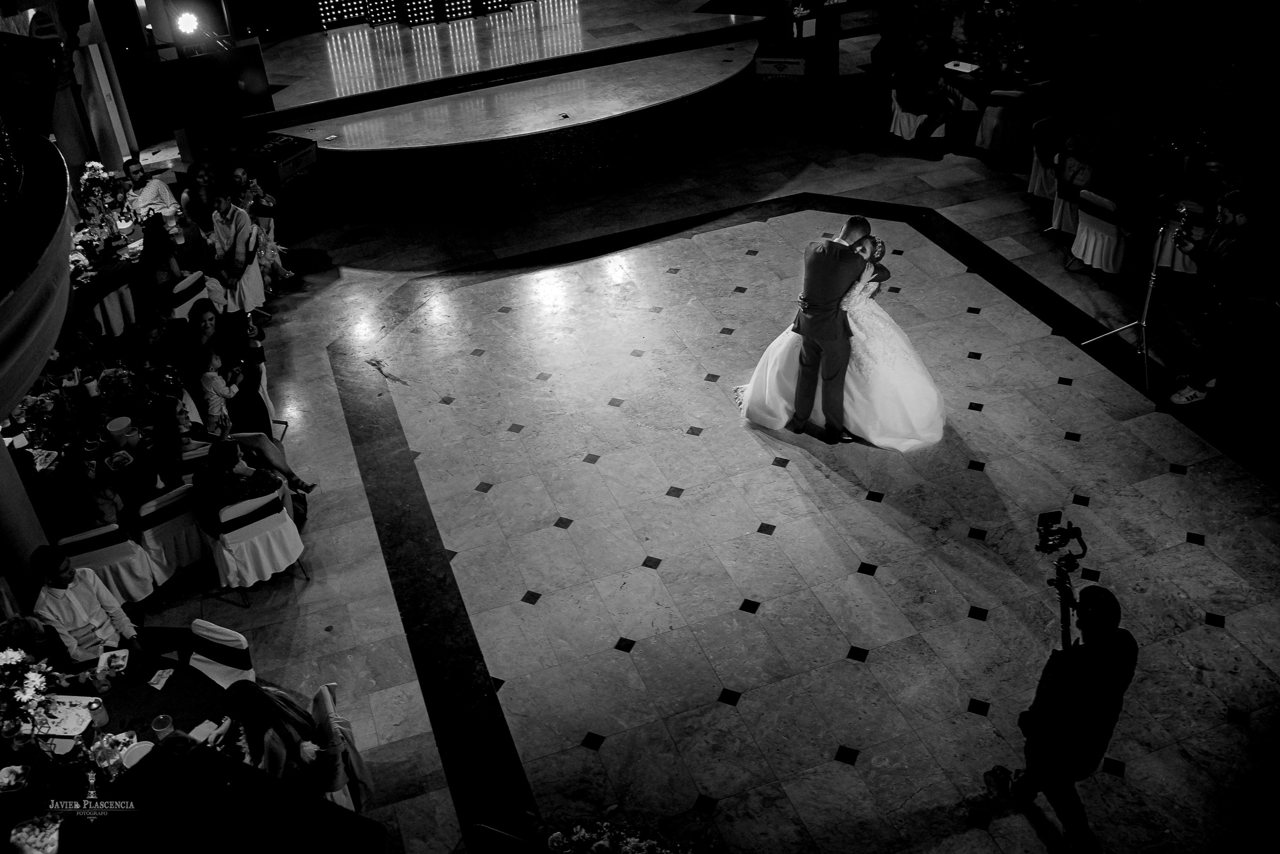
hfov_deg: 60.7
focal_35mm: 31
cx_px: 579
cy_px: 388
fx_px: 1090
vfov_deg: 42.7
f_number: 5
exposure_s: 1/125
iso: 4000
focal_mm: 28
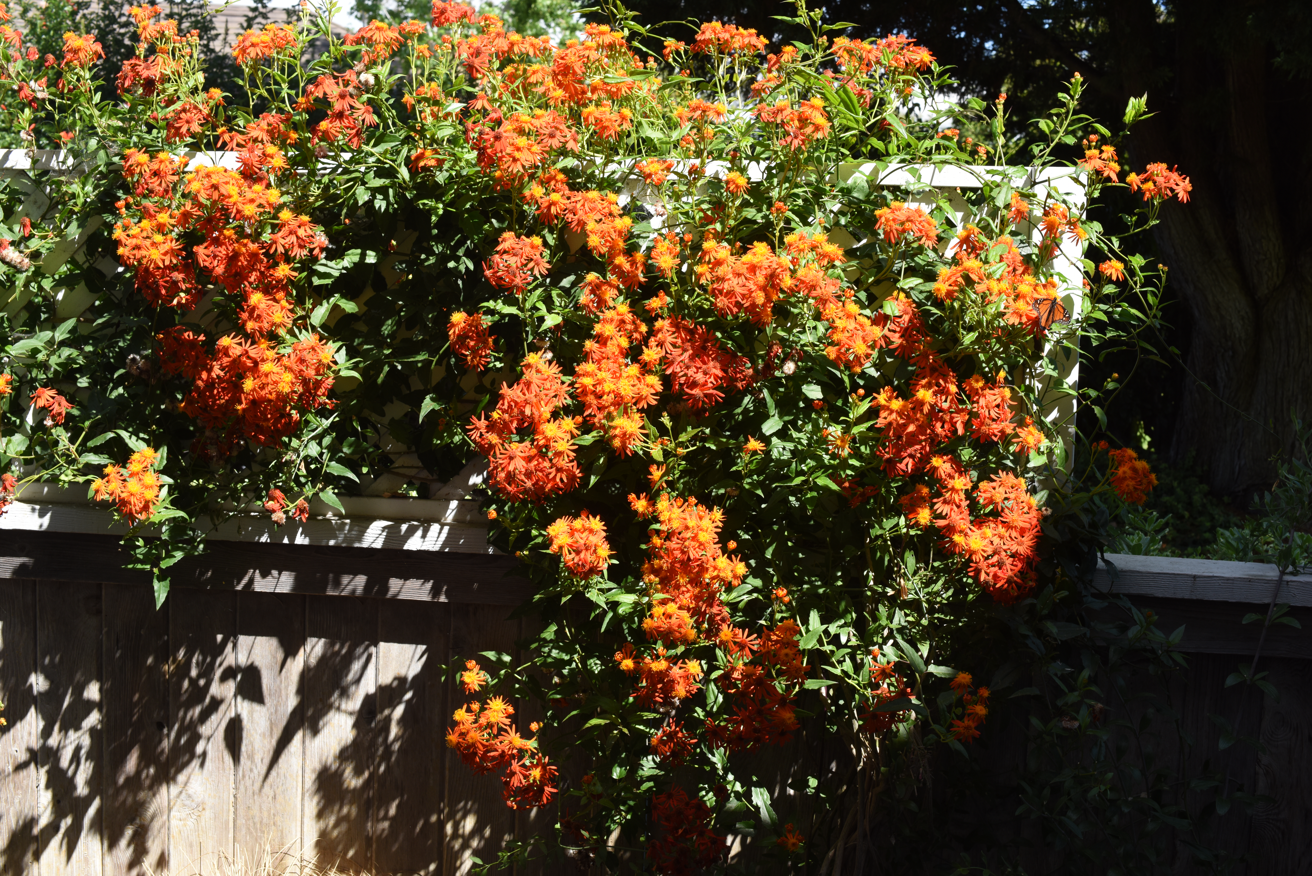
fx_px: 1823
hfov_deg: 39.6
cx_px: 656
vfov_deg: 27.0
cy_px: 438
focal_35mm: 50
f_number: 11
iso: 280
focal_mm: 50
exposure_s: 1/125
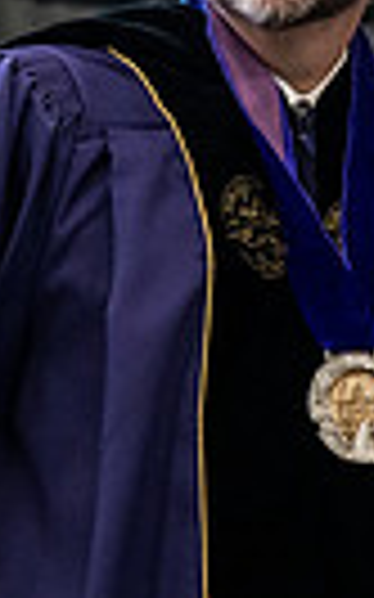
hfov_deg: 3.5
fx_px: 6188
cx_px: 333
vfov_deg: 5.5
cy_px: 241
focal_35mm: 379
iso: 4000
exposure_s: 1/200
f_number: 4.5
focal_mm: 85
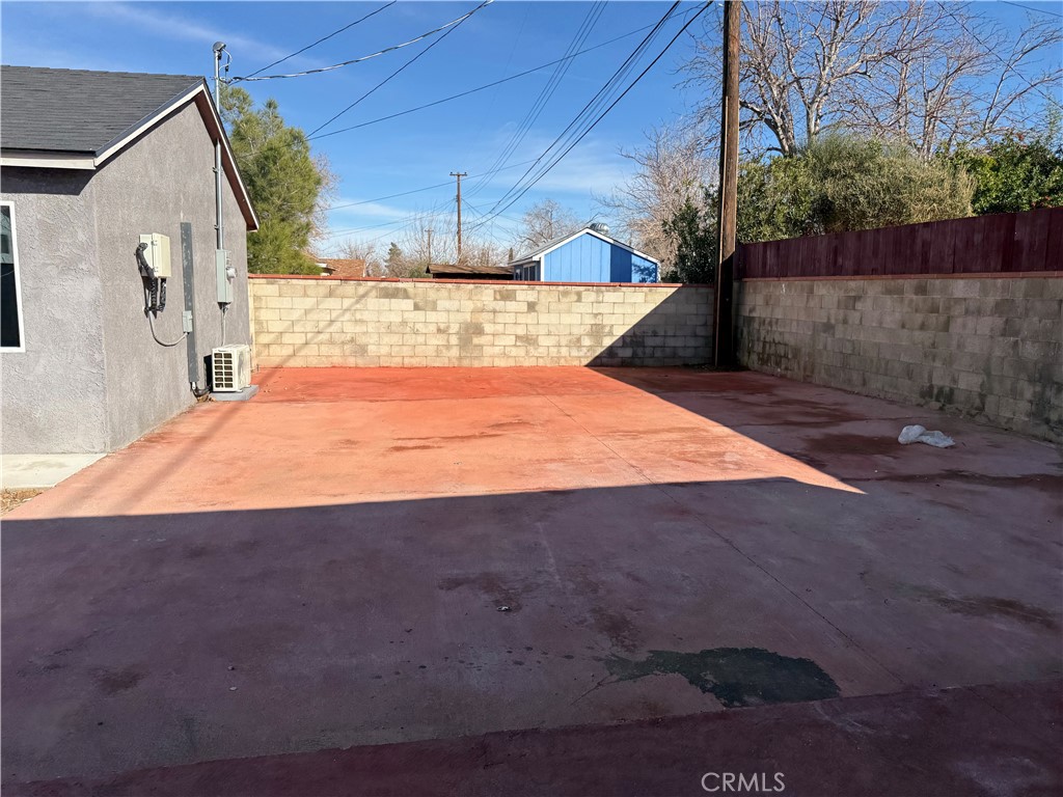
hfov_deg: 71.6
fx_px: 737
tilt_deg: -7.8
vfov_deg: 56.8
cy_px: 398
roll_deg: -0.8
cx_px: 532
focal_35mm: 24
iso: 80
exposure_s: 1/4673
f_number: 1.78
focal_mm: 6.76
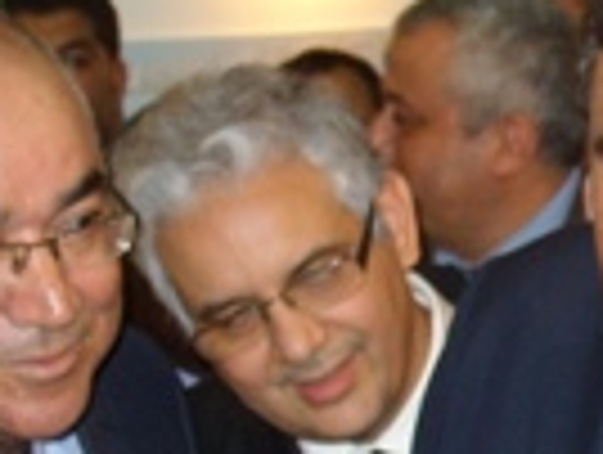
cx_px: 720
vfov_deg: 10.0
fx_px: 2583
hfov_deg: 13.0
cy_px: 432
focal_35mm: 148
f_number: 2.8
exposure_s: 1/30
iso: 200
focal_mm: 7.8
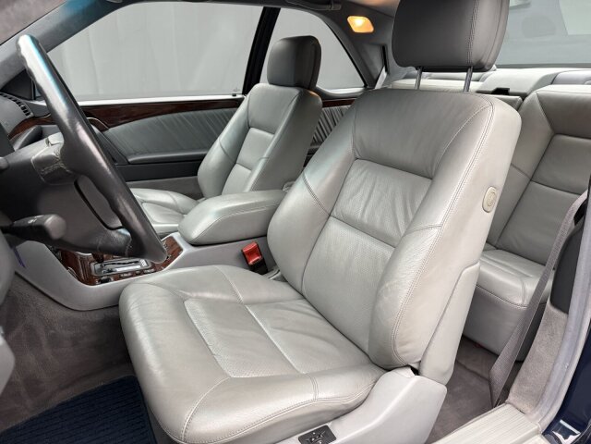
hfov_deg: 71.6
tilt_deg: -18.2
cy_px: 222
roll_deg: -0.4
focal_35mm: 24
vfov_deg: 56.8
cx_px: 296
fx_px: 410
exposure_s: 1/49
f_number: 1.78
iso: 400
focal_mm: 6.76
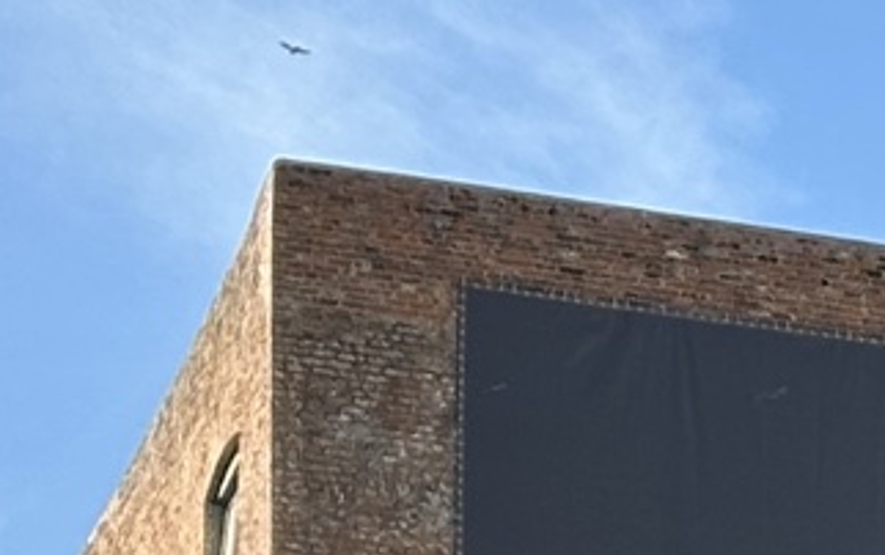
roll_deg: +0.0
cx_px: 2086
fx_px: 7316
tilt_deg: +8.6
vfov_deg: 4.2
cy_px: 1758
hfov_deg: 6.6
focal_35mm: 303
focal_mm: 6.86
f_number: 1.78
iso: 64
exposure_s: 1/1916
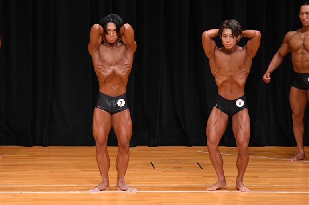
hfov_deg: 7.2
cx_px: 154
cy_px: 102
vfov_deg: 4.8
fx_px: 2445
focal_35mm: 285
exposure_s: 1/400
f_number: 5.6
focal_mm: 190
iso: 4000
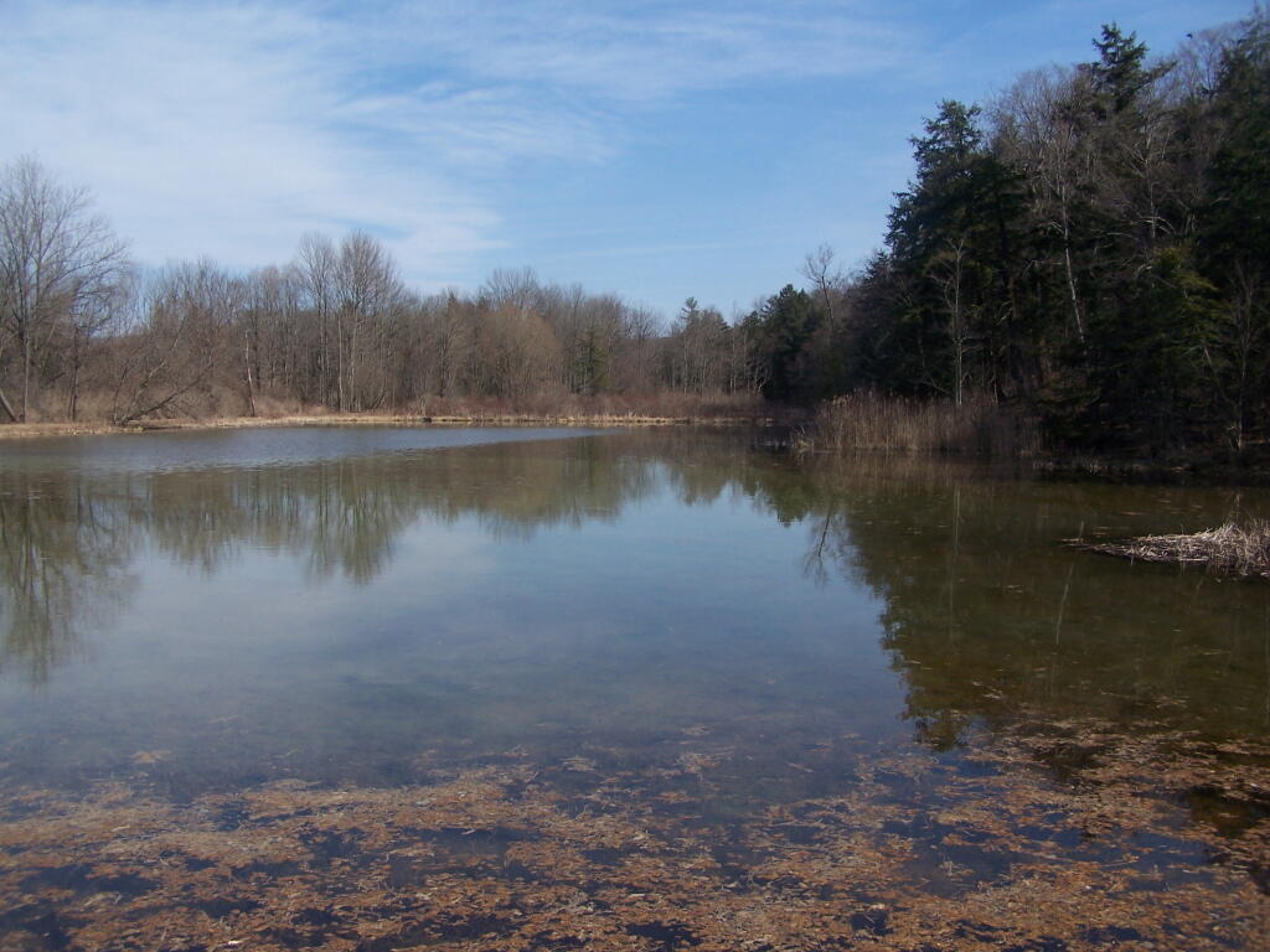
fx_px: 1394
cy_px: 476
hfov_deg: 49.0
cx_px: 635
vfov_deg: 37.7
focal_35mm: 38
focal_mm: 6.3
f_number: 4
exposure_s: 1/1000
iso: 80
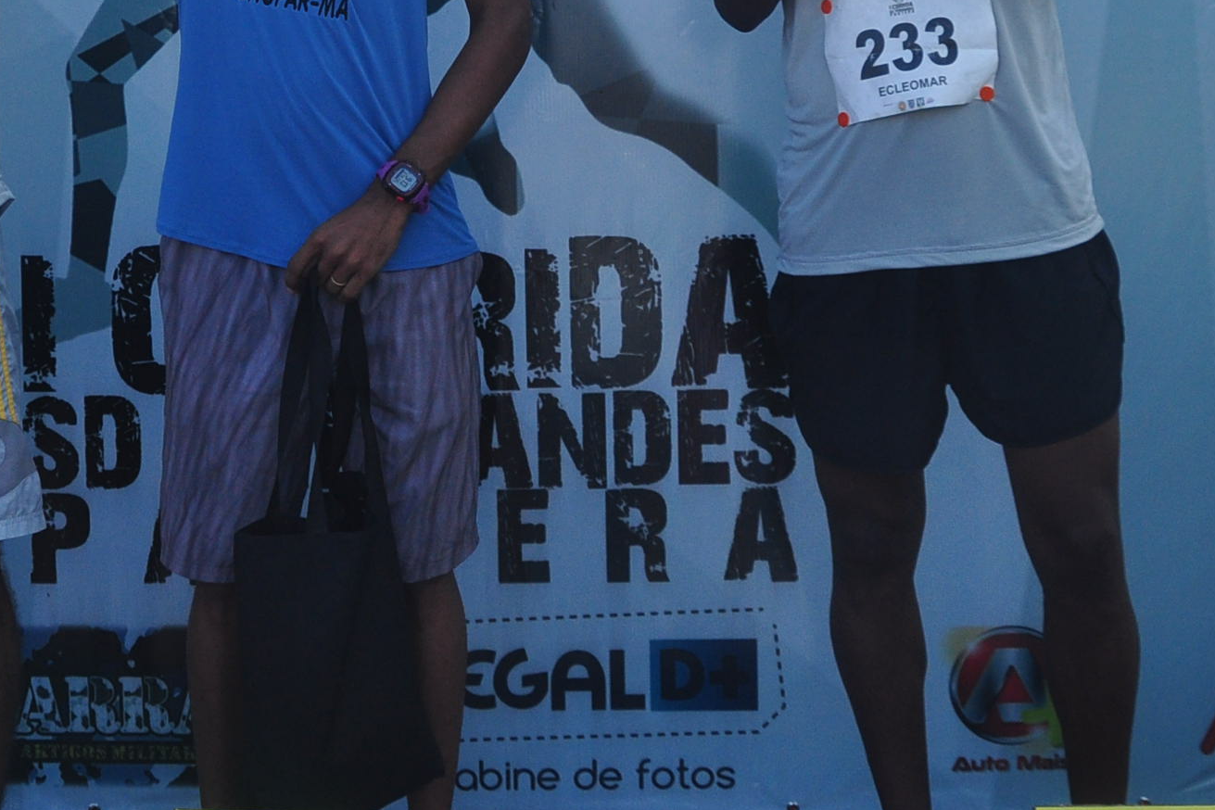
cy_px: 16
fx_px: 4961
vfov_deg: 9.3
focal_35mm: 147
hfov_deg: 13.9
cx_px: 428
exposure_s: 1/1600
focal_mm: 40
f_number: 7.1
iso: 400
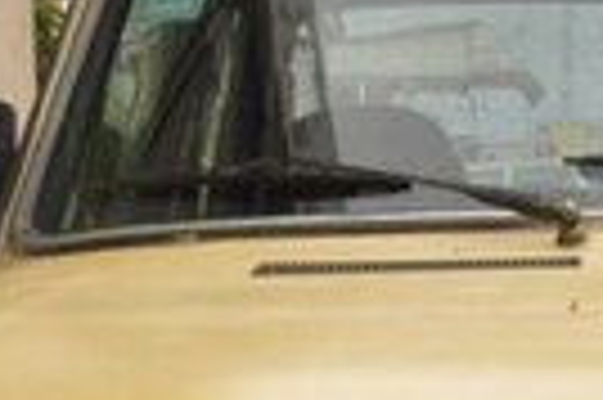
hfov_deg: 12.5
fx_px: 2727
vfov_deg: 8.2
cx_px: 612
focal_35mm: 163
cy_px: 604
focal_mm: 22
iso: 3200
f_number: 18
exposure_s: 1/1250
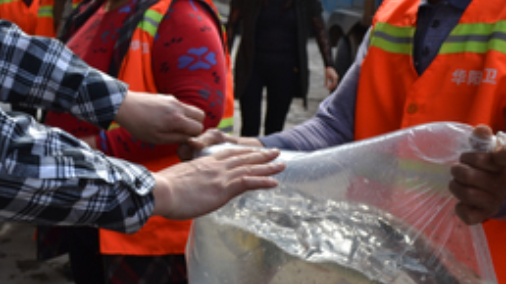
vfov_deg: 19.6
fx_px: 818
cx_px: 88
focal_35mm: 61
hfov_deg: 33.2
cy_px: 81
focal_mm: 20
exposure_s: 1/200
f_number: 7.1
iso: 100
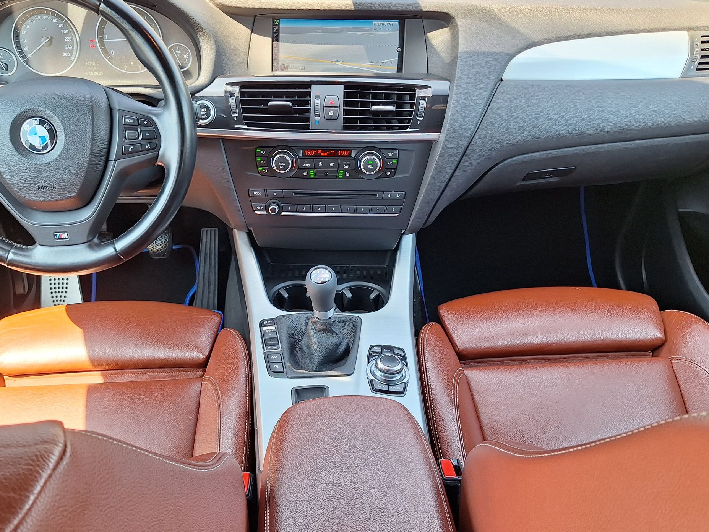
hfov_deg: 58.2
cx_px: 313
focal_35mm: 31
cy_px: 290
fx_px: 635
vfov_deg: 45.4
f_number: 1.8
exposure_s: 1/100
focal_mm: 5.54
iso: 50
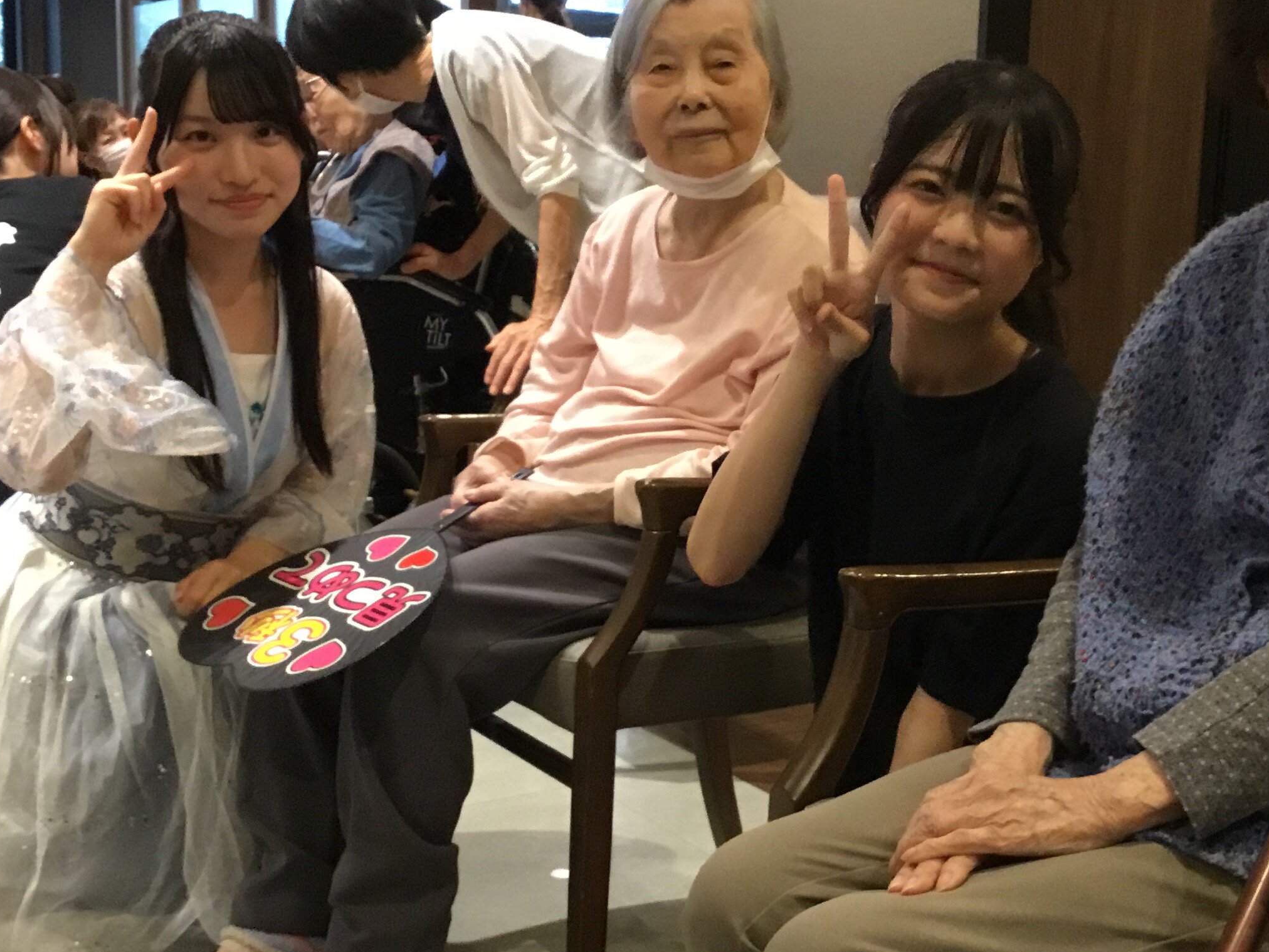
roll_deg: -2.6
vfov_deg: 29.1
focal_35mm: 50
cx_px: 715
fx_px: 1833
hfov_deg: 38.1
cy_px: 494
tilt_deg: -9.7
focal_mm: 3.3
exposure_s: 1/30
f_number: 2.4
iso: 200
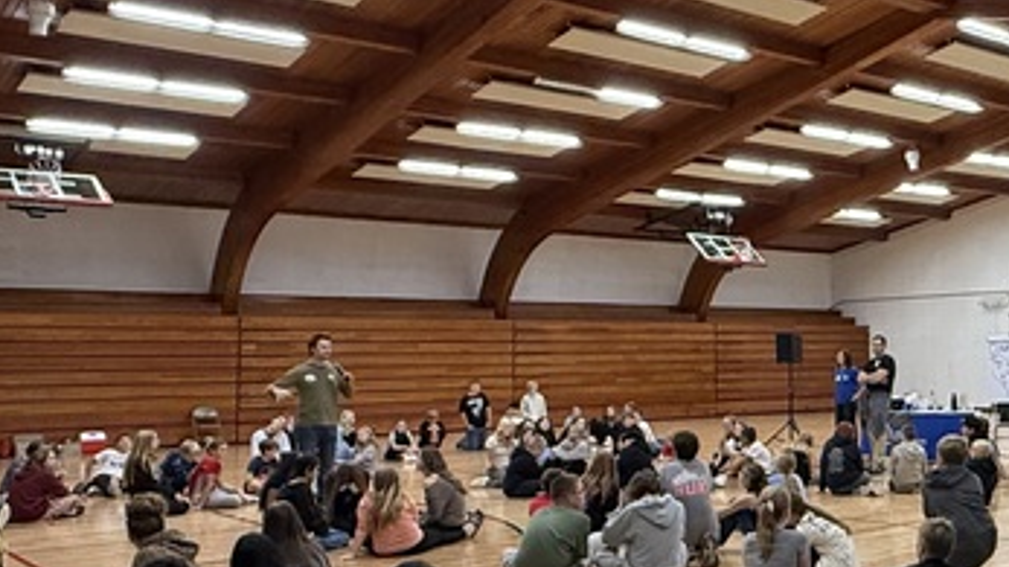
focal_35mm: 45
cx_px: 855
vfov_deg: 26.5
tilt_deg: +4.1
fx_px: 1204
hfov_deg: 42.7
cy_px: 276
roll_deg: +0.8
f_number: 2.2
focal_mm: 2.22
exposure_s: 1/120
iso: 640
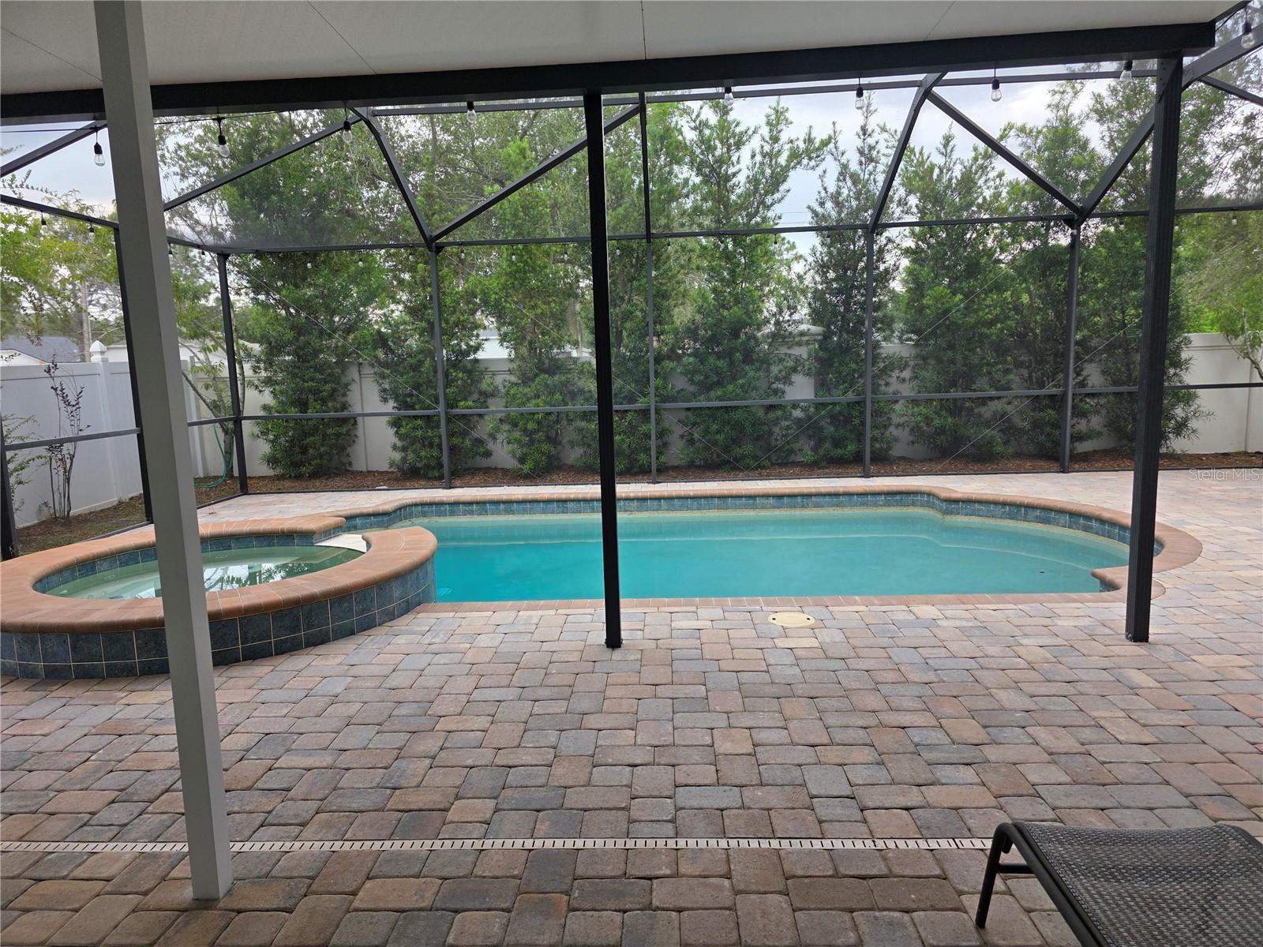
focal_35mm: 23
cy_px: 474
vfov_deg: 58.9
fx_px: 839
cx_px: 632
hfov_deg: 73.9
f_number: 1.7
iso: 40
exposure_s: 1/359
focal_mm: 6.3
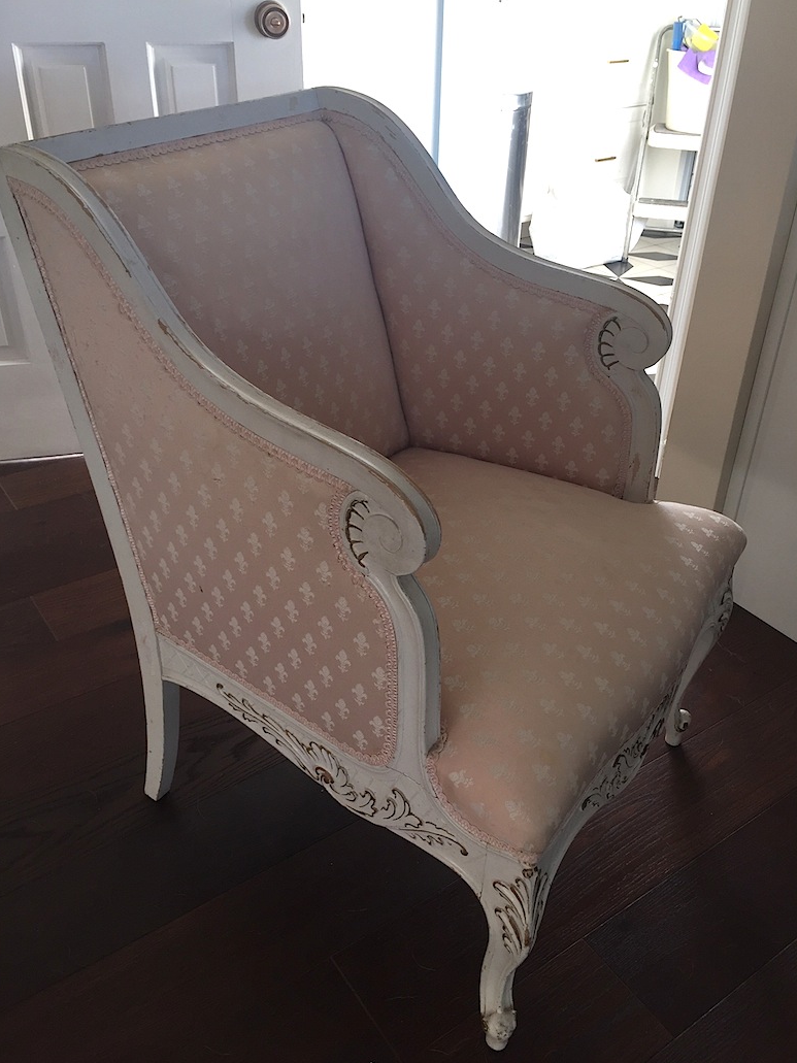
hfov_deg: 46.8
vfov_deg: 60.0
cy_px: 533
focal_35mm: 30
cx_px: 409
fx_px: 921
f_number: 2.2
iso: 40
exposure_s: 1/60
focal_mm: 4.15
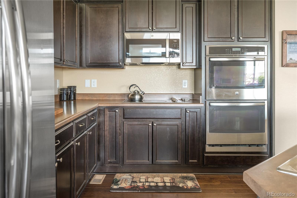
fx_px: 248
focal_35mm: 30
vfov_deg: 43.6
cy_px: 99
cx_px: 148
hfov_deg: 61.9
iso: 200
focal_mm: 30
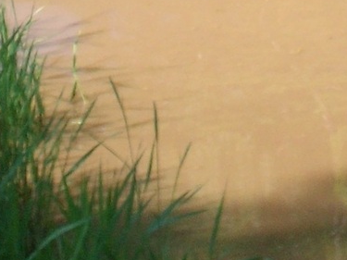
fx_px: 2706
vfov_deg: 5.4
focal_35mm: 270
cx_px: 426
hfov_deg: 7.3
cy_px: -275
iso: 80
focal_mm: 9.1
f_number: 3.4
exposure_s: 1/322
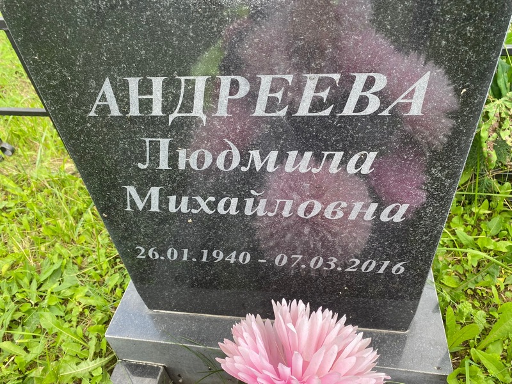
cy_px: 192
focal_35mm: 26
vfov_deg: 53.1
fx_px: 385
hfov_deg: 67.3
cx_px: 256
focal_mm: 4.25
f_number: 1.8
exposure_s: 1/182
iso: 32
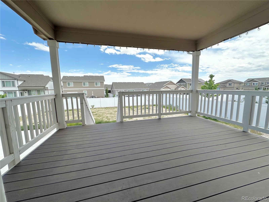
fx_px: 109
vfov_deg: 85.7
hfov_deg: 102.1
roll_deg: +0.7
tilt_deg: -6.4
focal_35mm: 14
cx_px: 134
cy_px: 101
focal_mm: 2.22
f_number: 2.2
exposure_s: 1/2092
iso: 50
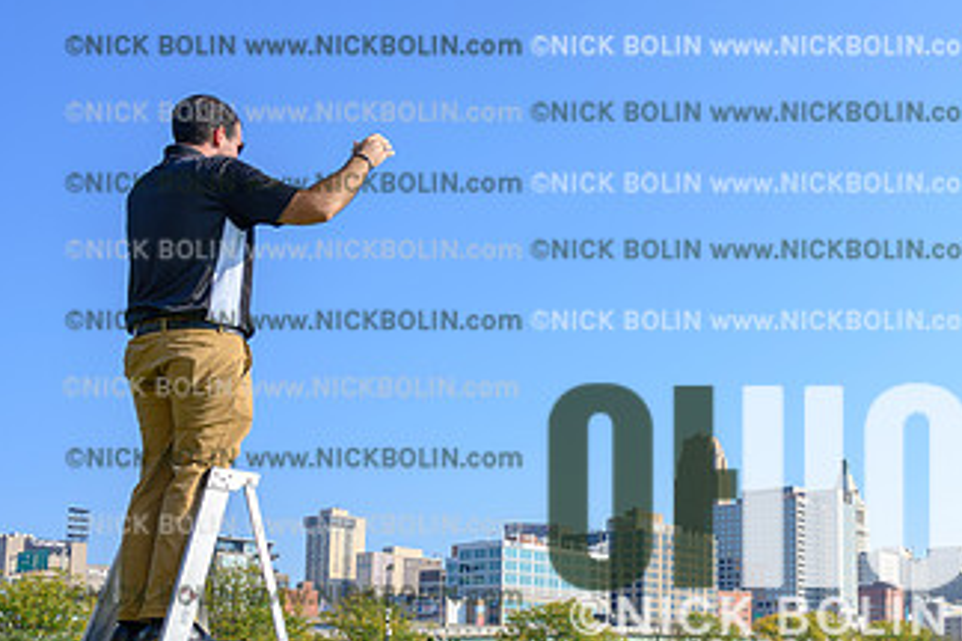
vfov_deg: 30.3
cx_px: 757
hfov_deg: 43.5
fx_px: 1149
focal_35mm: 43
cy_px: 527
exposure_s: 1/200
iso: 80
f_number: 7.1
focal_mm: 24
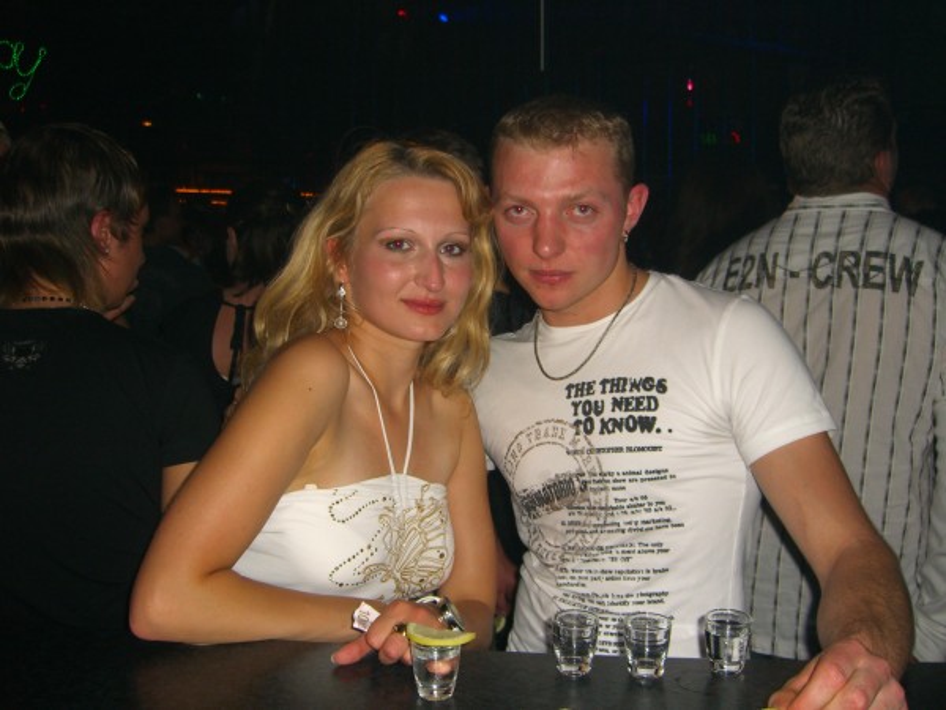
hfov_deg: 49.0
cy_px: 355
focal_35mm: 38
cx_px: 473
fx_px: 1038
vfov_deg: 37.7
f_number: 2.8
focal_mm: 7.9
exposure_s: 1/60
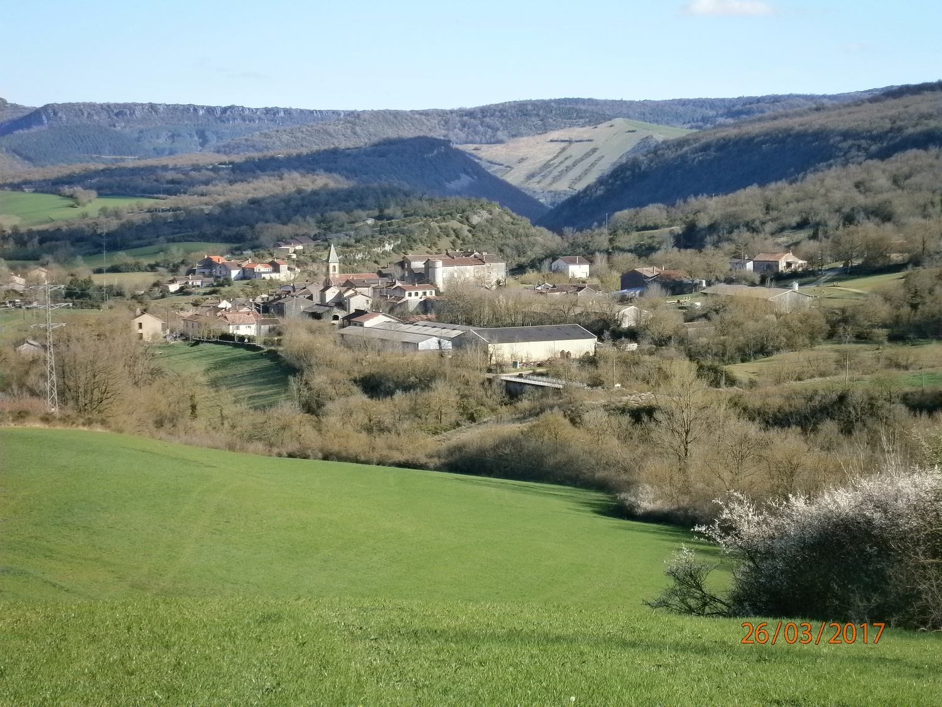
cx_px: 471
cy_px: 354
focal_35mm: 73
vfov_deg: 20.2
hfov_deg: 26.7
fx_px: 1987
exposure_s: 1/320
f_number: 4.4
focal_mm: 13
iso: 80
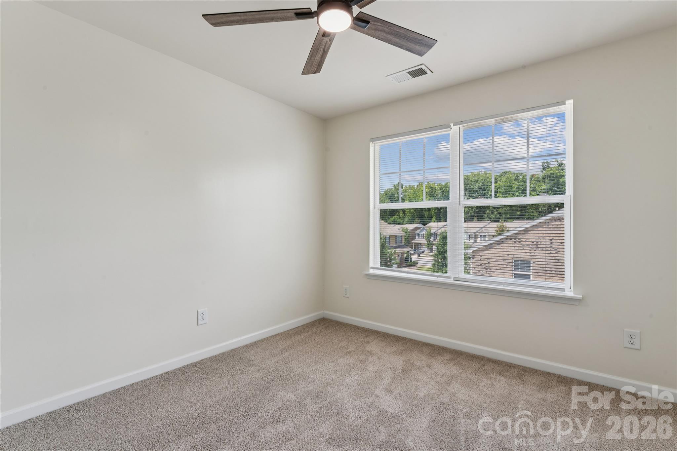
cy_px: 226
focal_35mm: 16
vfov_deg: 72.0
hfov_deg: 95.0
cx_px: 338
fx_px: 310
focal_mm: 16.5
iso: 100
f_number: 13
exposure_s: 1/6
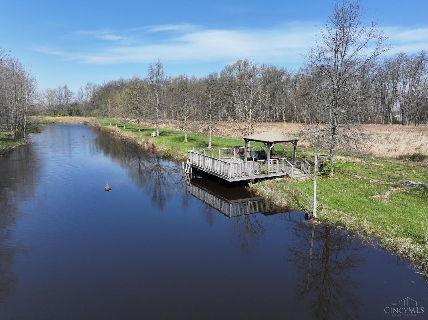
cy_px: 160
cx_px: 214
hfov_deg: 71.6
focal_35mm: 24
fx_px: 297
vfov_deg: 56.8
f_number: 7.1
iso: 200
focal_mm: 12.29
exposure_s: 1/500
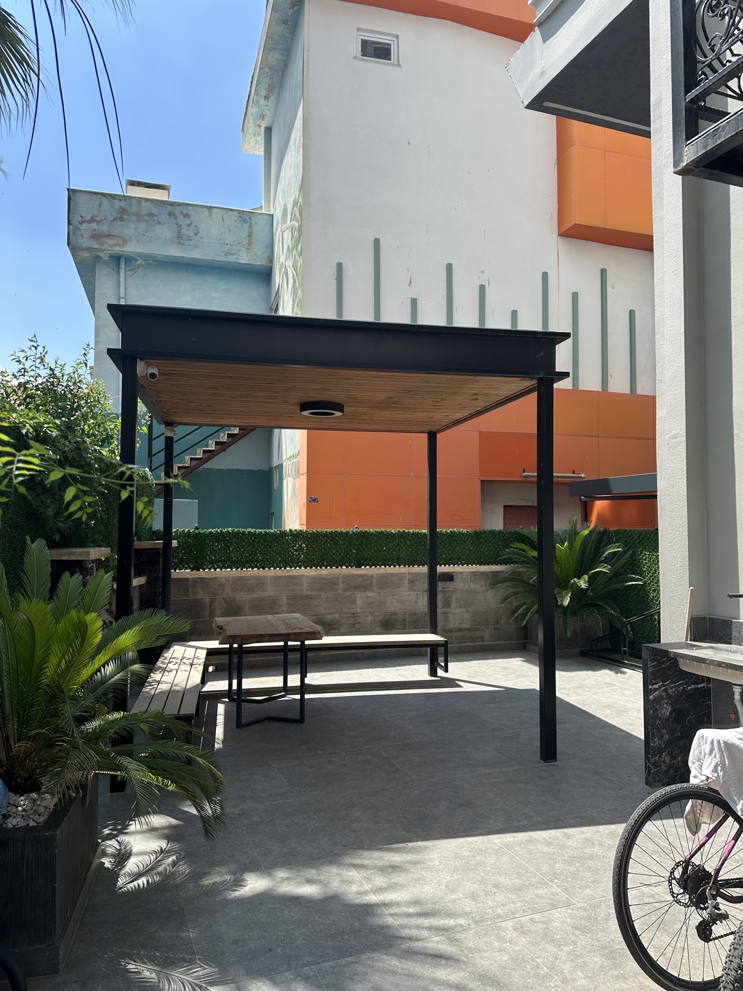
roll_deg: -0.1
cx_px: 372
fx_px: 687
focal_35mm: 24
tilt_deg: +3.4
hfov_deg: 56.8
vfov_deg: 71.6
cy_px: 496
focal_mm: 6.86
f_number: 1.78
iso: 80
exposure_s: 1/1988
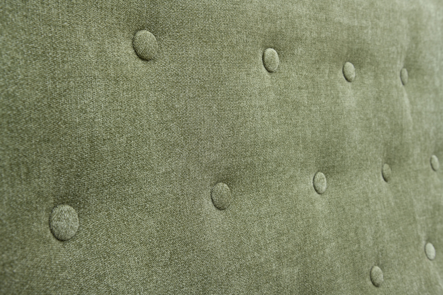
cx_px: 222
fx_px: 517
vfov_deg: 31.9
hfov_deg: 46.4
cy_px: 148
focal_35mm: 42
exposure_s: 1/125
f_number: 11
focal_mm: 42
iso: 64
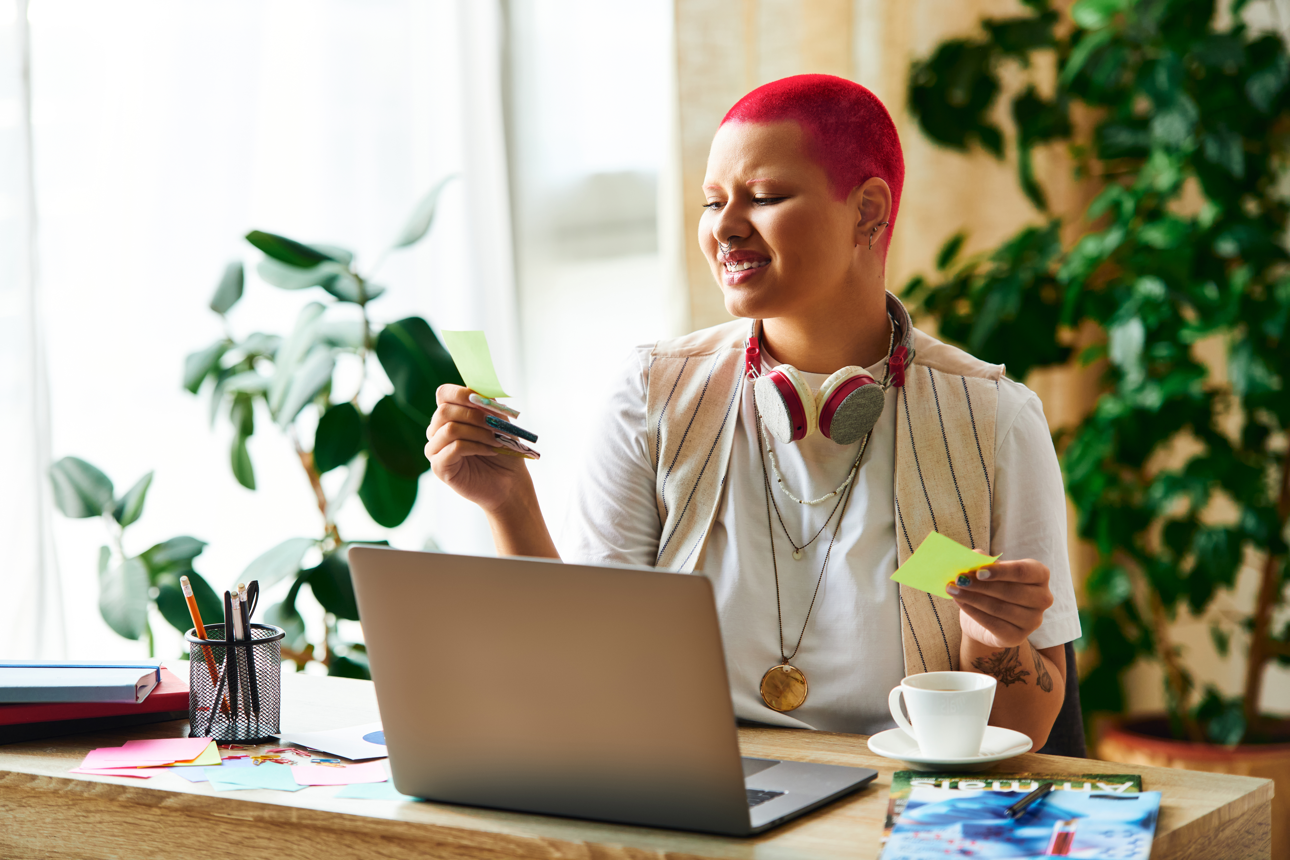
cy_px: 430
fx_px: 4658
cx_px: 645
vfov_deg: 10.5
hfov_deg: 15.8
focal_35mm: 130
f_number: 2.8
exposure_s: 1/200
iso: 320
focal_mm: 130
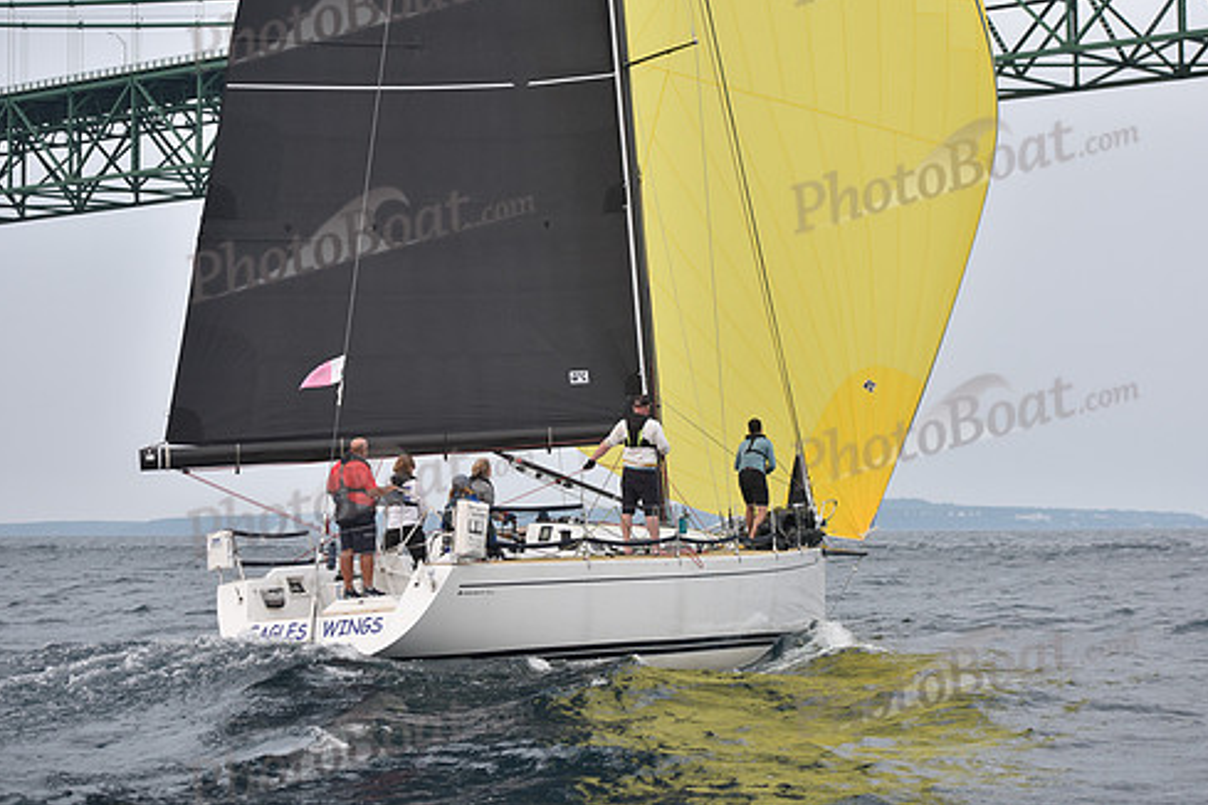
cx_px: 665
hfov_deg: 24.5
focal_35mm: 83
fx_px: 2785
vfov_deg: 16.4
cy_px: 332
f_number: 3.5
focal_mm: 70
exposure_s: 1/640
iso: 250
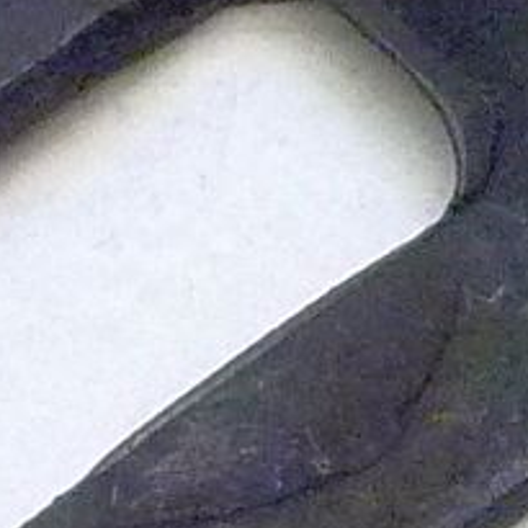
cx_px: 99
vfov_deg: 6.5
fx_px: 4659
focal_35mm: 270
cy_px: 294
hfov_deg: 6.5
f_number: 4.1
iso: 320
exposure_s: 1/40
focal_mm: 11
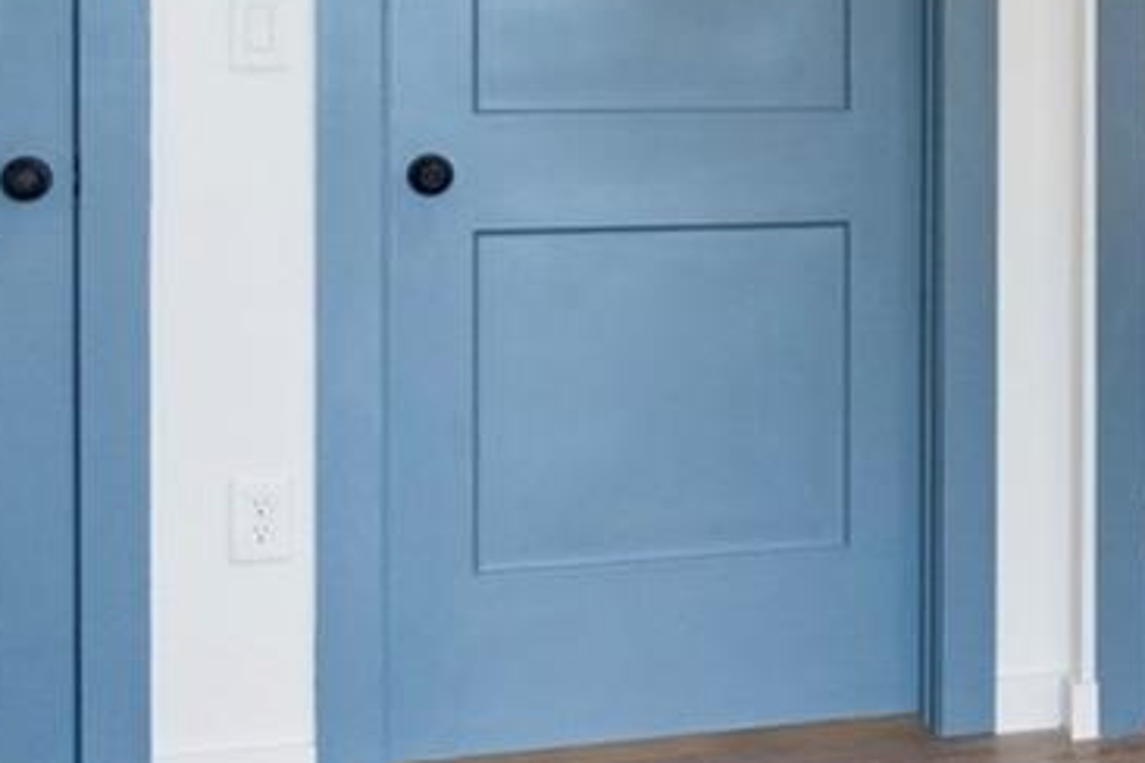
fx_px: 2671
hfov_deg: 20.4
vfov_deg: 15.9
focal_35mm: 84
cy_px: -8
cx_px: 1755
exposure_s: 1/30
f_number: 7.1
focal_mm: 10
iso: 200
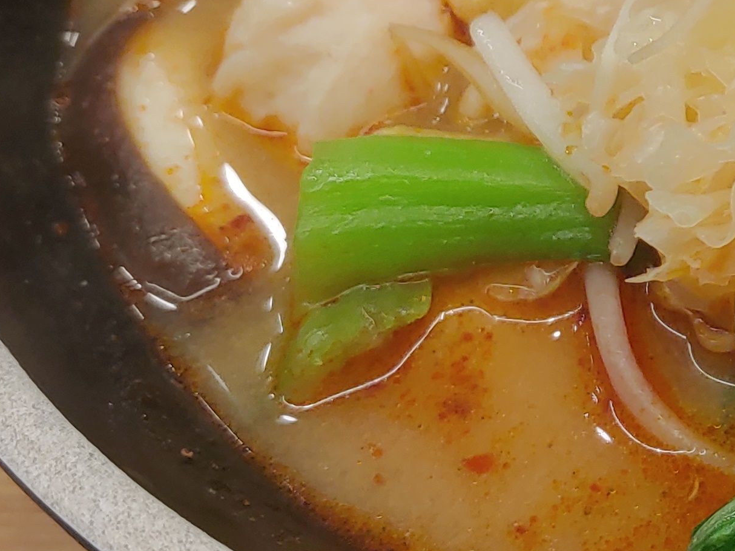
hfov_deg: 21.4
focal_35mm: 83
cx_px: 946
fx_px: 1763
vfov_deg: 17.5
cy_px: 48
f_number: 1.5
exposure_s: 1/120
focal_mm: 4.23
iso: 50
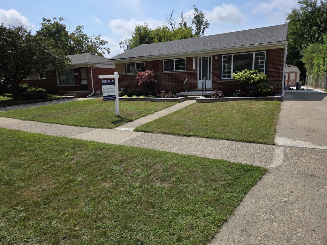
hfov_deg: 73.9
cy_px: 122
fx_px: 217
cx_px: 164
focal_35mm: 23
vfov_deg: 58.9
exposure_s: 1/6217
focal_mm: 5.4
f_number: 1.8
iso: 80
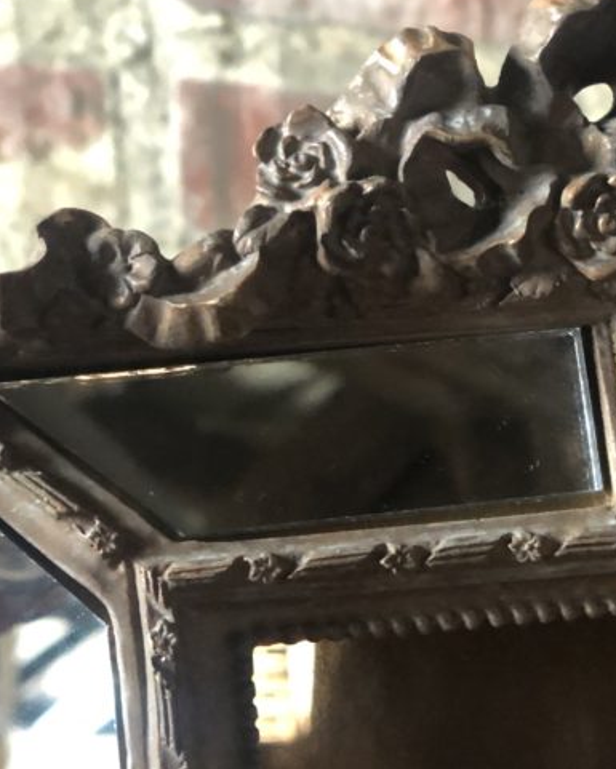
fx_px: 2460
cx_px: 550
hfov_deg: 14.1
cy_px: 417
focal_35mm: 108
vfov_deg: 17.8
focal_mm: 6
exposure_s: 1/17
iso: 160
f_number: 2.4
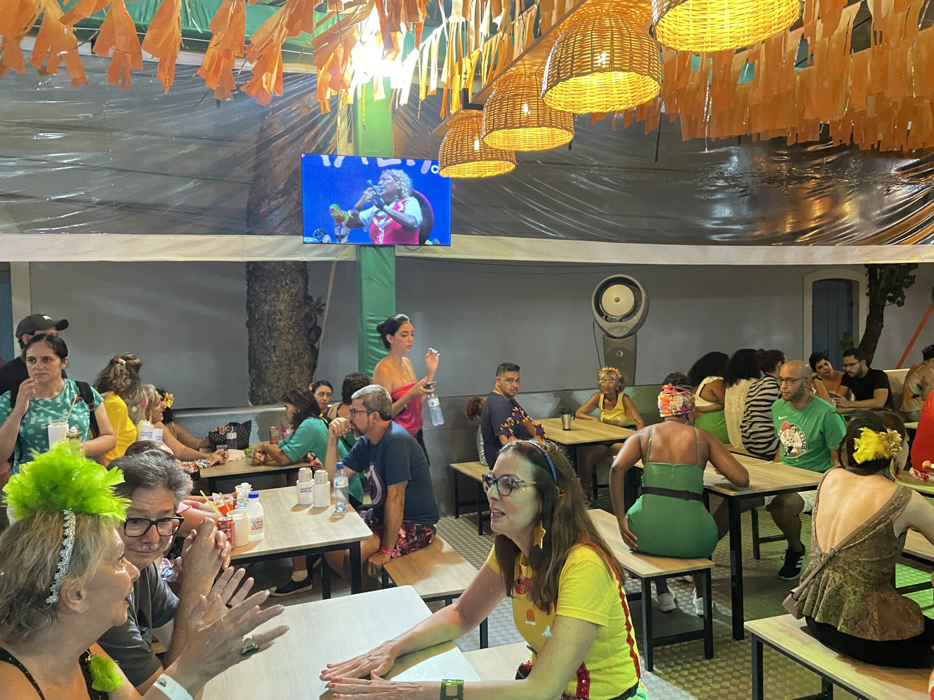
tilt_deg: -0.7
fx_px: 702
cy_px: 350
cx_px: 467
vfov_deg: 53.1
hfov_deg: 67.3
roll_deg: +3.7
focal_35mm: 26
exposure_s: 1/60
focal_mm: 4.2
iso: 500
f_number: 1.6
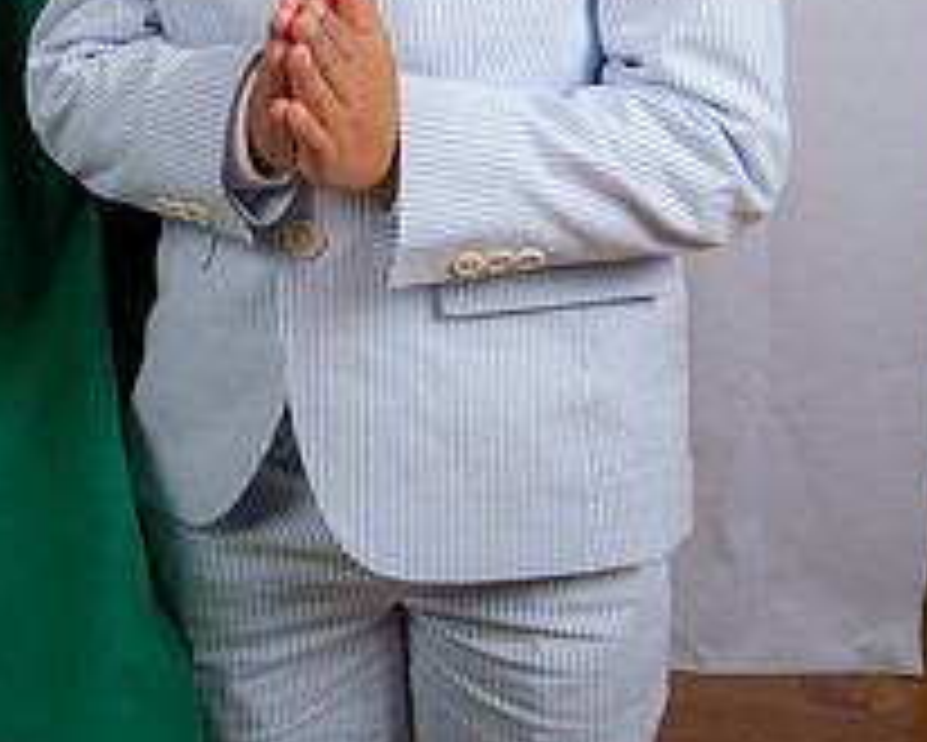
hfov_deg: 15.3
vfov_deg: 12.7
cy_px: -63
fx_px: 3266
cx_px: -302
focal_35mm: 119
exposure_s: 1/200
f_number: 8
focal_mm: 45
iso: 320
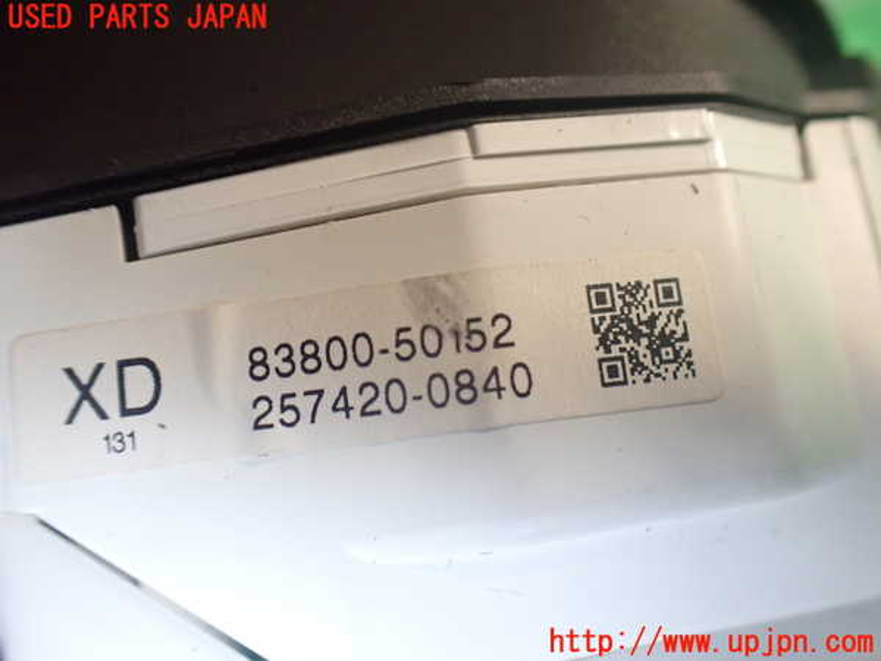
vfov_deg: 46.8
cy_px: 330
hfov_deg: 60.0
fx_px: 764
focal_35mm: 30
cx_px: 440
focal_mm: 5.4
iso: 800
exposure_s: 1/125
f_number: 2.3
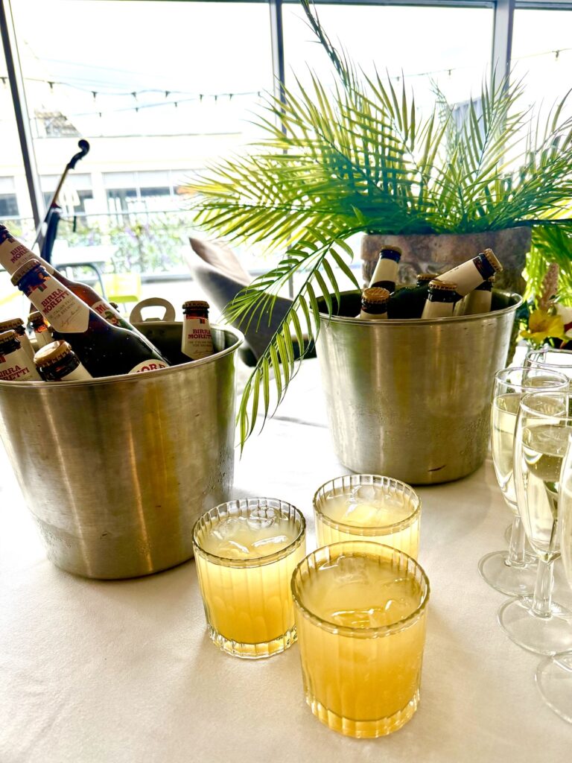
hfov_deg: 56.8
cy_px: 382
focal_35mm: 24
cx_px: 286
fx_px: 529
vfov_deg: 71.6
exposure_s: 1/164
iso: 200
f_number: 1.78
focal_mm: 6.76
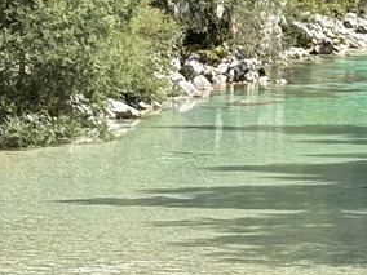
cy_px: -111
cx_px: 782
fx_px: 3106
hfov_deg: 6.5
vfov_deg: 5.0
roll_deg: +0.1
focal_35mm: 293
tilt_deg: +0.4
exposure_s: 1/1484
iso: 40
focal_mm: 5.96
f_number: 1.6
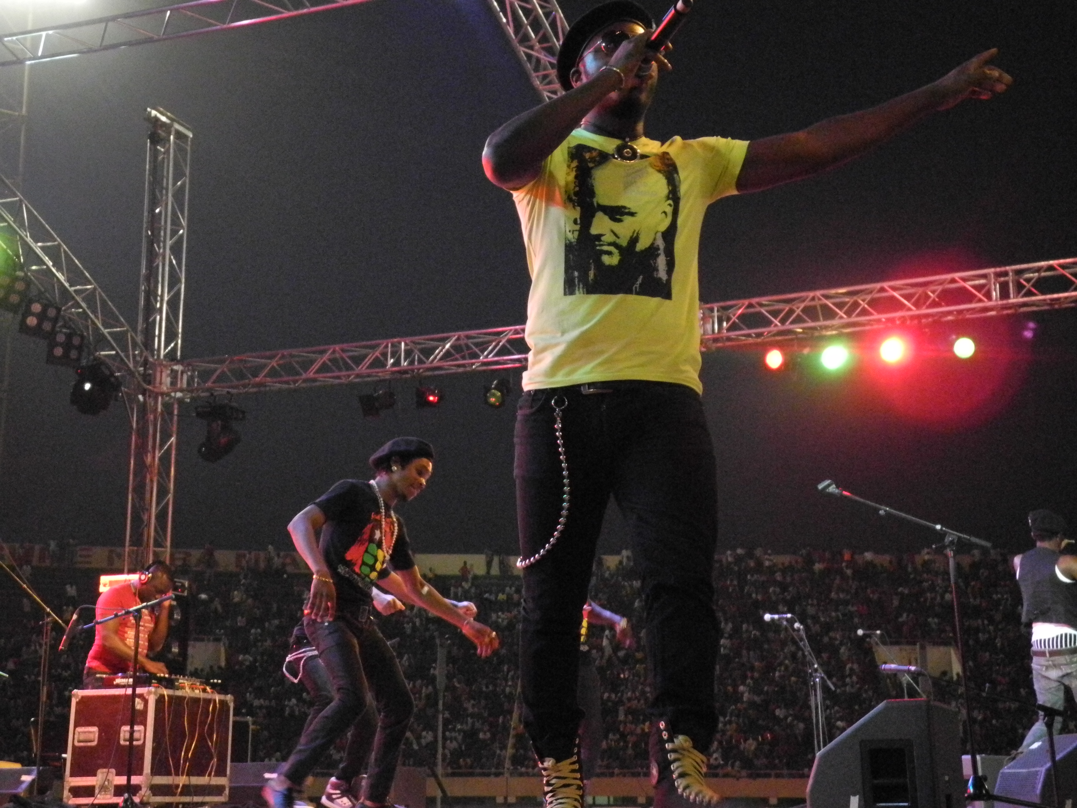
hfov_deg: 34.9
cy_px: 404
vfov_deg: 26.6
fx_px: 1711
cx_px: 538
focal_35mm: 55
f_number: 3.5
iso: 1600
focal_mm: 11.8
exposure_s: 1/125
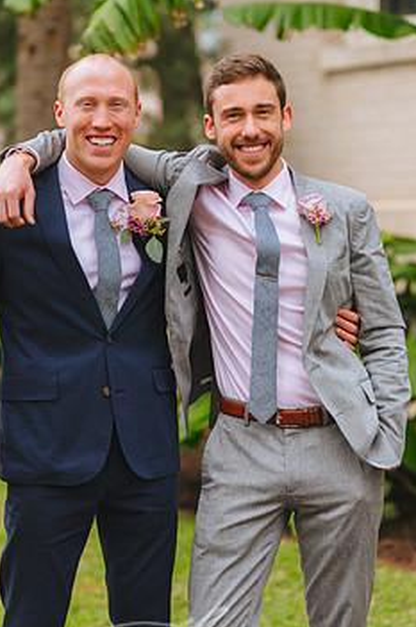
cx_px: 176
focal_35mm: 109
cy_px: 330
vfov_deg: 18.8
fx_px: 1895
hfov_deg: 12.5
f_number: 2.2
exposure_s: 1/2000
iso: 200
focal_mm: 85
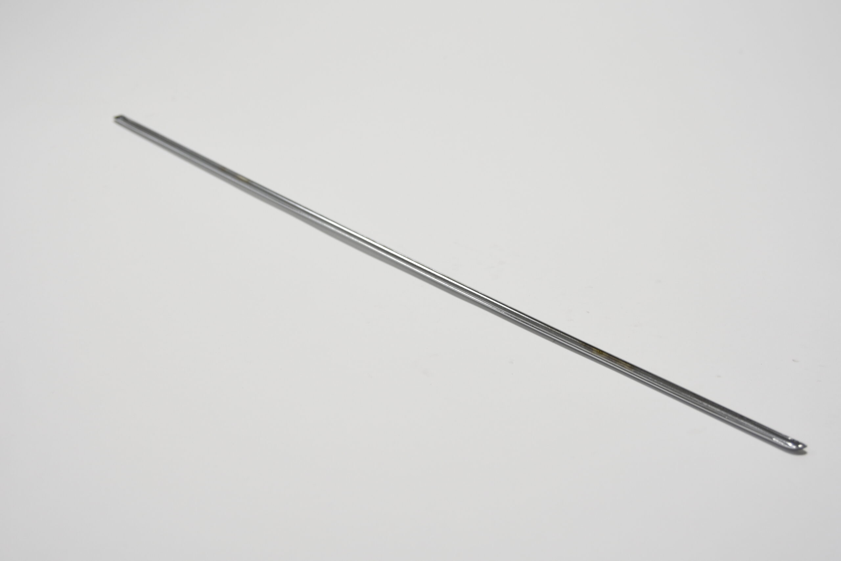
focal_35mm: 63
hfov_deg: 31.9
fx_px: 1472
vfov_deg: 21.6
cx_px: 420
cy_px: 280
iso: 320
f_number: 2.8
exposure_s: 1/100
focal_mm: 42
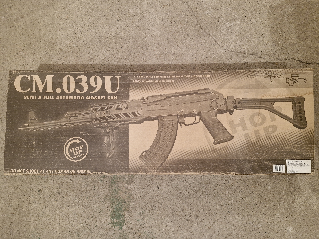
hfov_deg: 73.9
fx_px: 212
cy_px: 120
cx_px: 160
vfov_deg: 58.9
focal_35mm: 23
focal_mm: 5.54
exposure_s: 1/33
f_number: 1.8
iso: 640
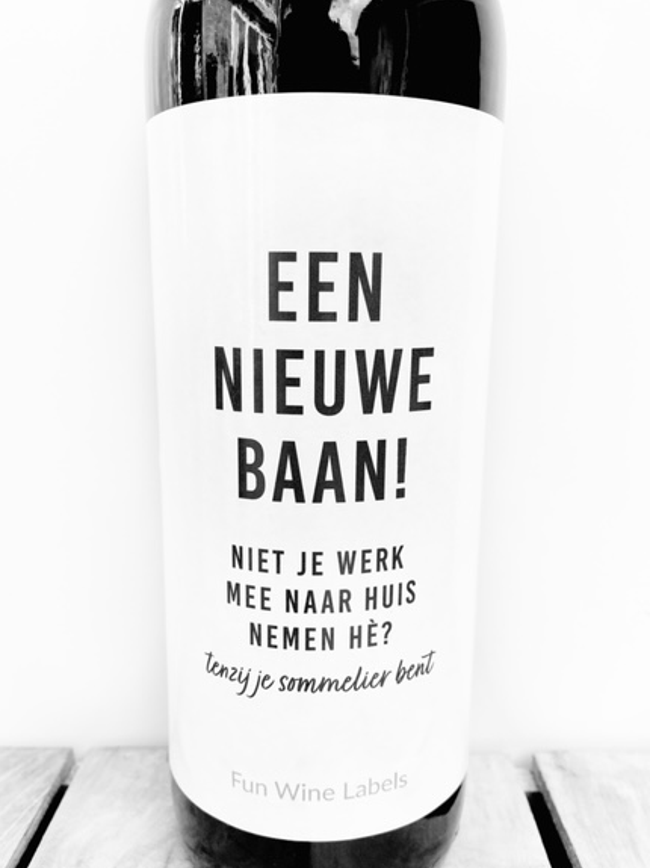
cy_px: 467
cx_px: 311
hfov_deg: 48.2
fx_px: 727
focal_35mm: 29
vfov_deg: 61.6
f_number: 1.8
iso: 32
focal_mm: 4.25
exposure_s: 1/662
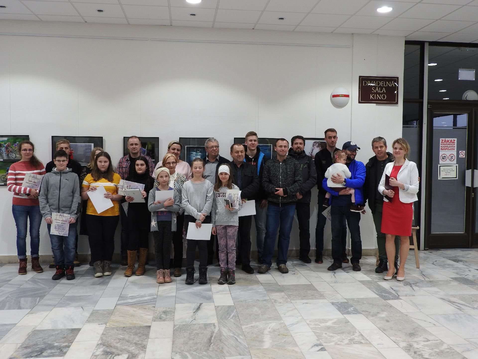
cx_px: 239
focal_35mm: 33
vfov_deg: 42.9
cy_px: 180
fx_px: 456
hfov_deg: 55.4
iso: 125
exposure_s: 1/30
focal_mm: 5.9
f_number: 3.6
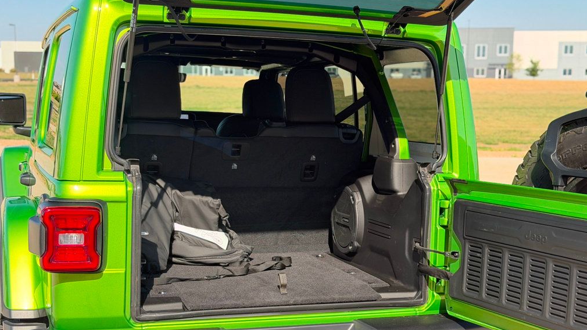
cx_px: 297
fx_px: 825
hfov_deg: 39.2
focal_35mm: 53
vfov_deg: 22.6
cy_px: 190
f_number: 1.78
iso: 80
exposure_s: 1/345
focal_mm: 6.76
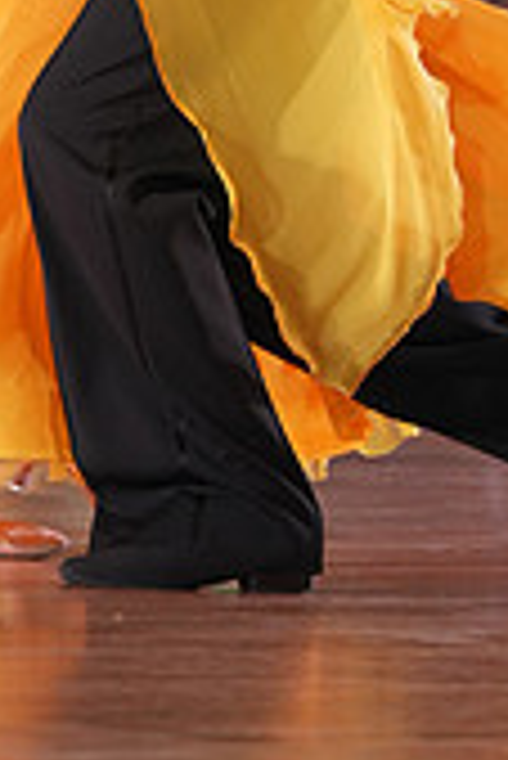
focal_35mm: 685
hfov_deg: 2.0
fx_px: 14468
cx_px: 92
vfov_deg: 3.0
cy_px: -225
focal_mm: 200
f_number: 2.8
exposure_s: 1/500
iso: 1000
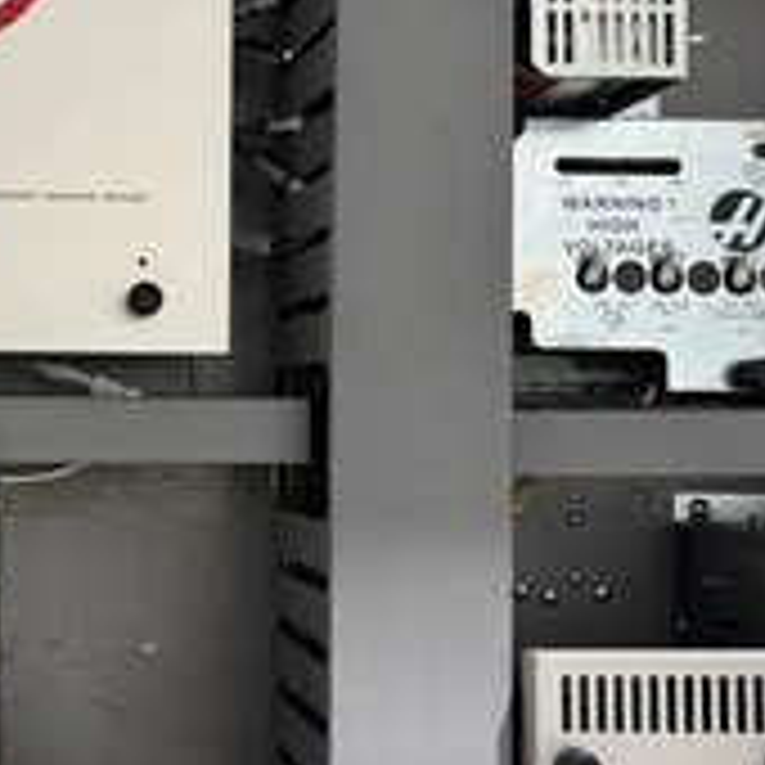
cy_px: 342
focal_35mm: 50
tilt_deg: +2.7
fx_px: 1250
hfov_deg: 31.2
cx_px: -18
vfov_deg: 34.0
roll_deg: -0.7
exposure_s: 1/120
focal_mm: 6.76
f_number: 1.78
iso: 200
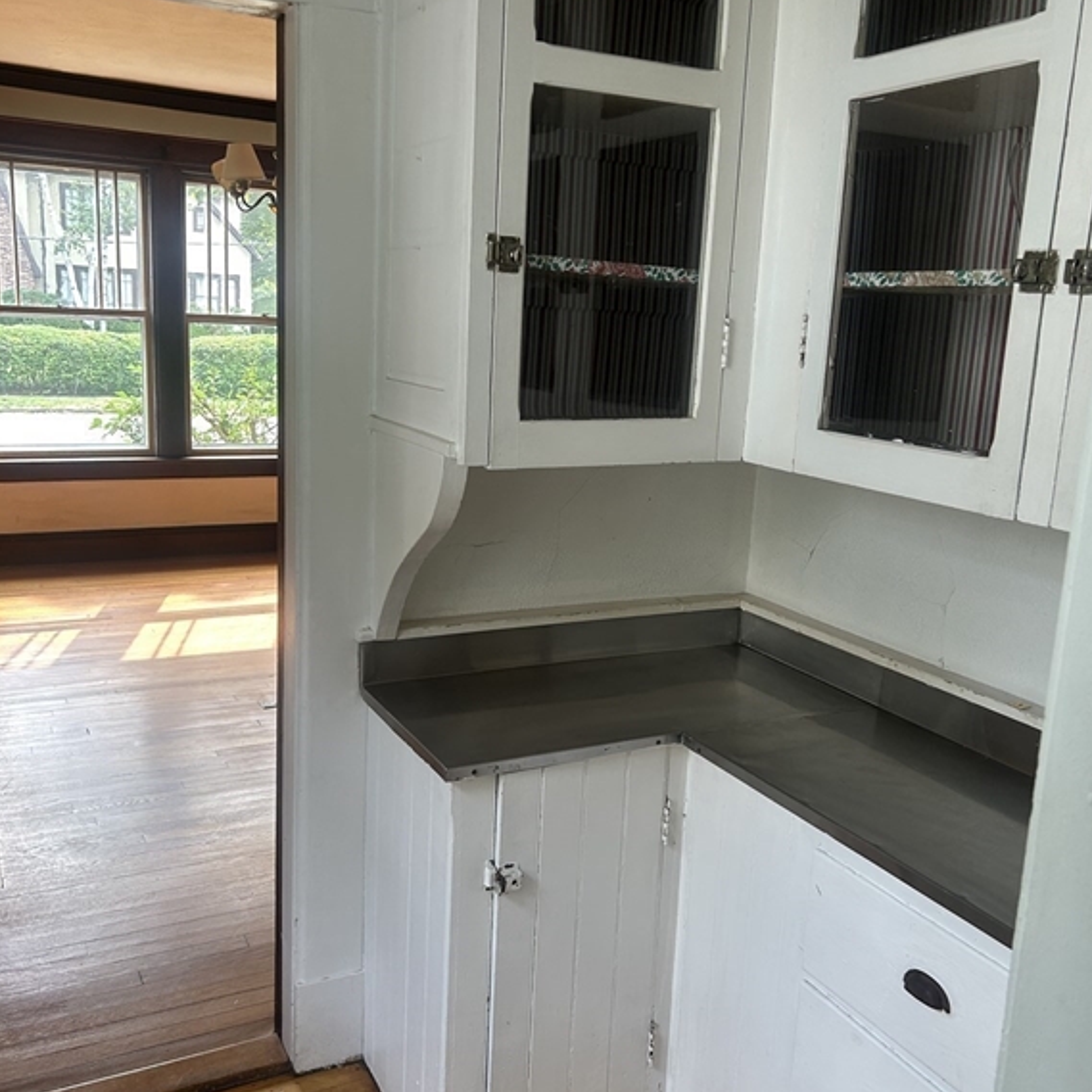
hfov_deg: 52.5
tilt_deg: -10.5
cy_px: 512
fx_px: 1106
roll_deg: -3.4
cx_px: 545
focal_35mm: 31
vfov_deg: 52.5
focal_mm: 5.7
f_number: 1.5
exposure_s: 1/121
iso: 80
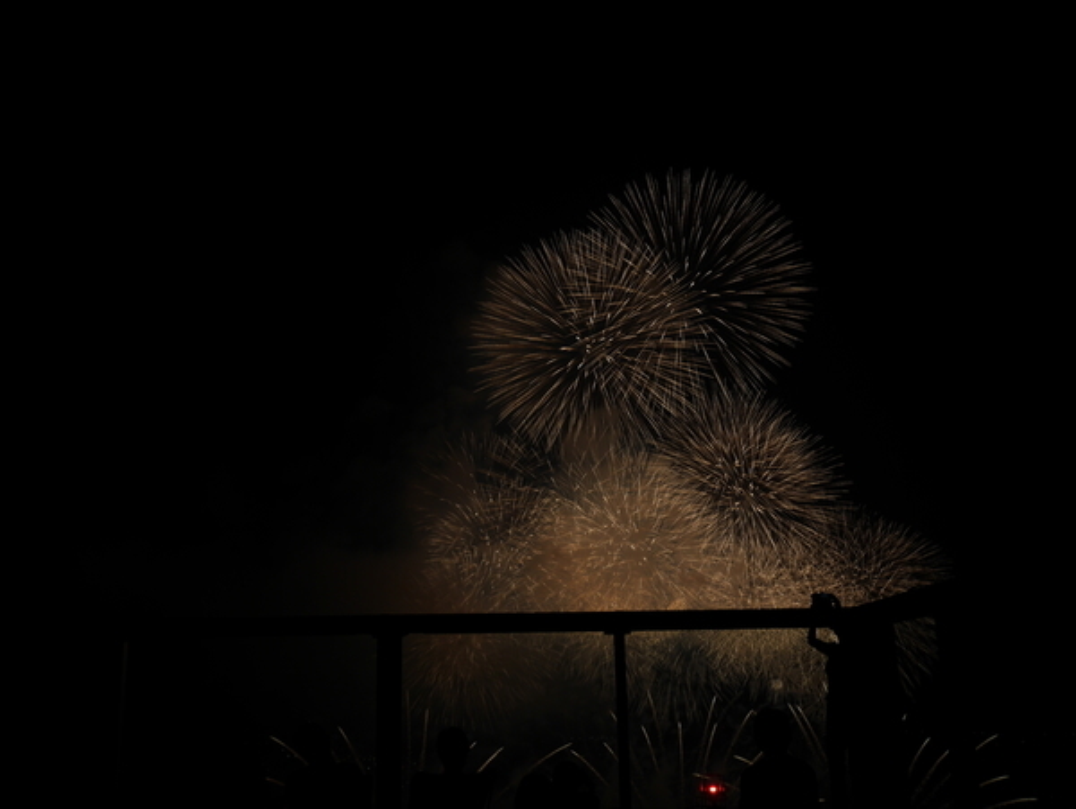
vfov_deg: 36.0
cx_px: 538
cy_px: 404
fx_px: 1244
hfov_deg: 46.8
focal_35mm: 40
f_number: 5
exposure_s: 1/125
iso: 200
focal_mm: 20
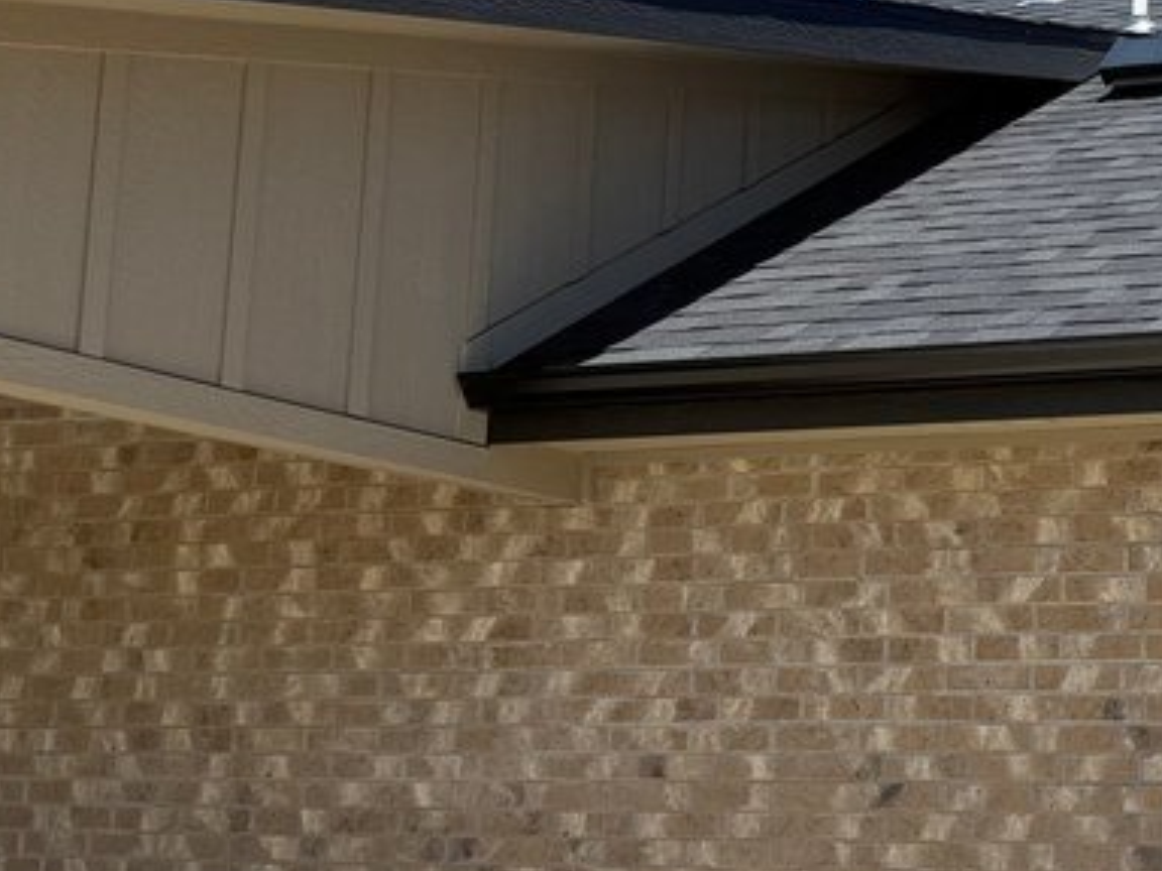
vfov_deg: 19.6
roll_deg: -1.2
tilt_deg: +7.5
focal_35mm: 75
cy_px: 481
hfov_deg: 24.2
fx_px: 2518
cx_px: 1292
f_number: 1.78
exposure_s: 1/4975
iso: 80
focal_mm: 6.76
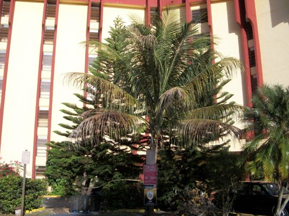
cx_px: 138
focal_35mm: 43
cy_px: 104
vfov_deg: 33.6
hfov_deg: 43.9
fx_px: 359
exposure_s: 1/320
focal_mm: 6.3
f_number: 8.8
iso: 200
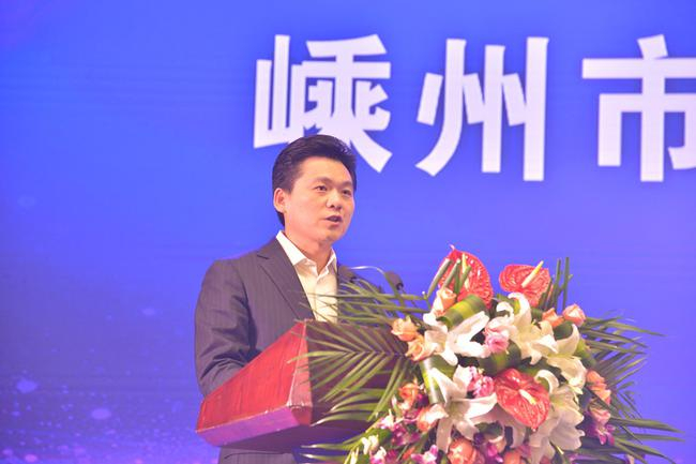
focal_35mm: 110
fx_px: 2126
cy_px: 232
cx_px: 348
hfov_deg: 18.6
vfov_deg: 12.4
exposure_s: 1/100
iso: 1000
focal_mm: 110
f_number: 5.6
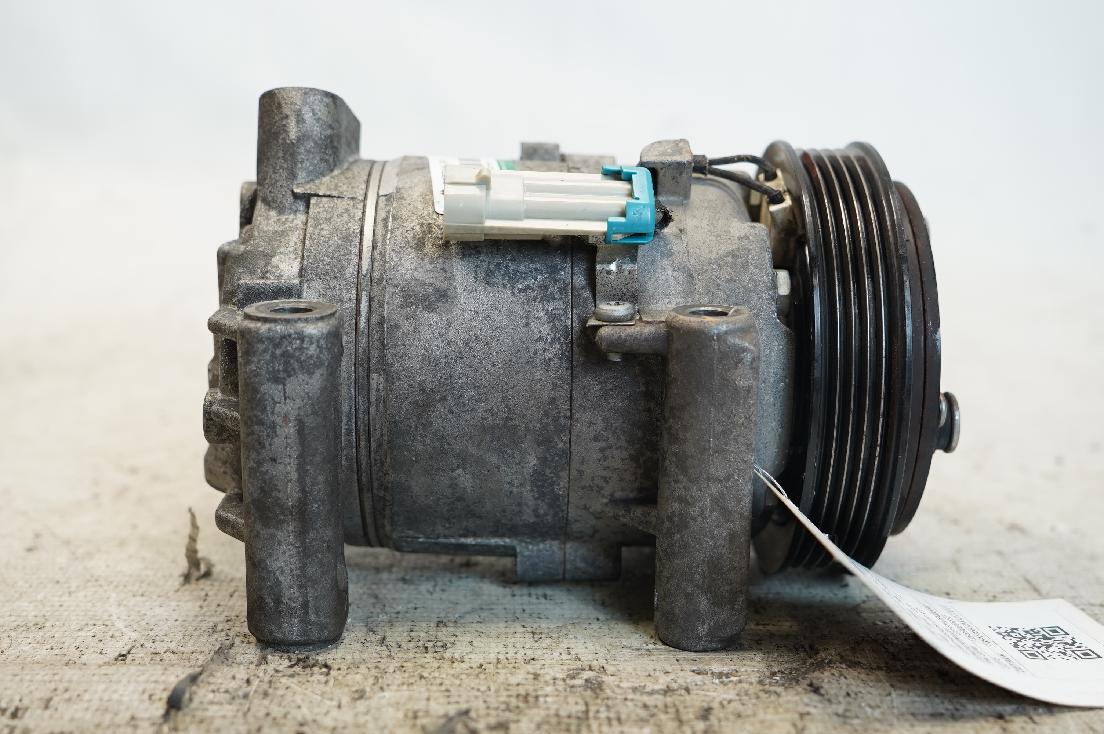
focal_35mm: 46
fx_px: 1409
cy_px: 367
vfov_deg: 29.2
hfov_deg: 42.8
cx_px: 552
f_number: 4
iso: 250
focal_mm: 31
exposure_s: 1/60
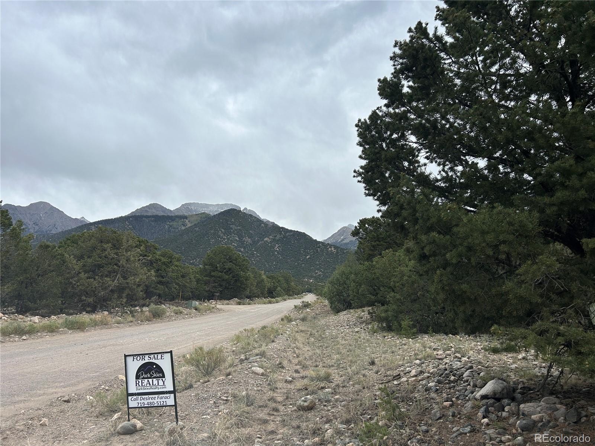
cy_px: 223
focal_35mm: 26
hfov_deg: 67.3
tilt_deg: +12.2
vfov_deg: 53.1
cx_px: 298
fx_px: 447
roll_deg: -2.6
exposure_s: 1/4444
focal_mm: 5.7
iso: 50
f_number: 1.5
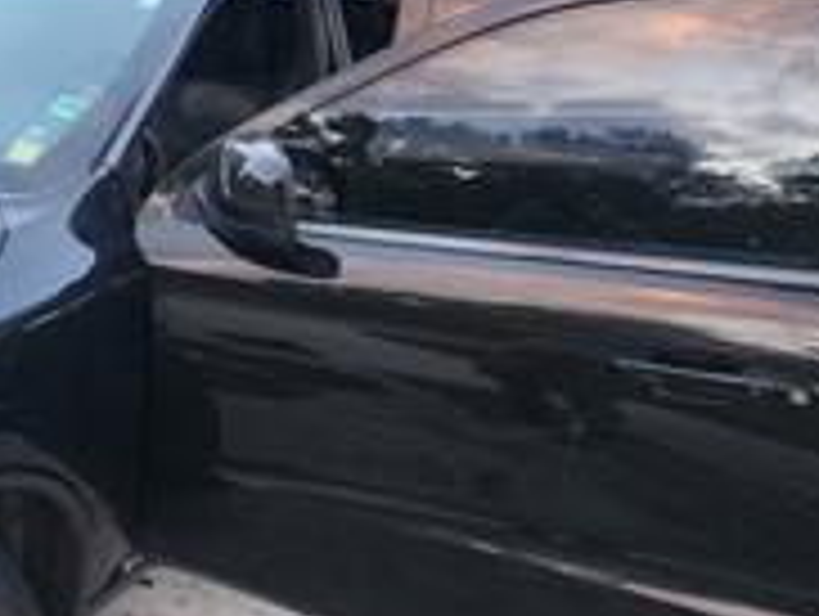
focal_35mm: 36
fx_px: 853
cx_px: -104
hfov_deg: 40.3
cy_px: 72
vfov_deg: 37.4
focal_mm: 2.2
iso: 125
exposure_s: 1/60
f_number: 2.2
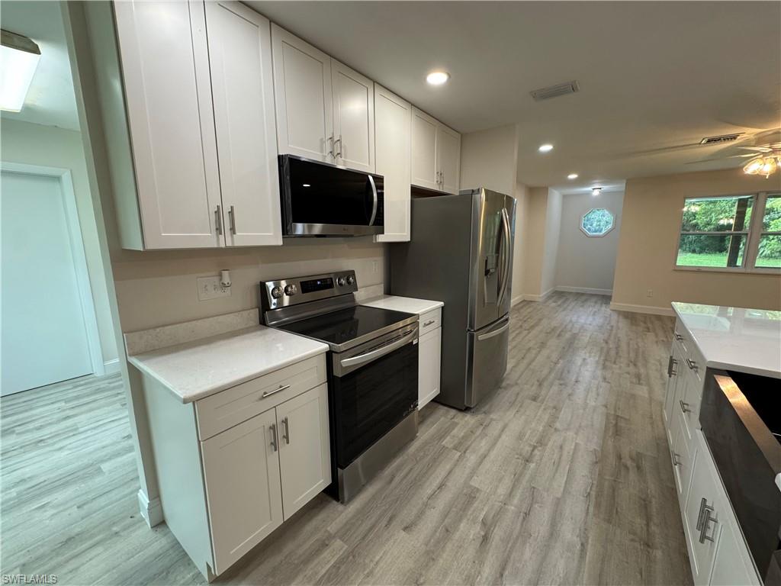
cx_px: 390
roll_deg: +0.3
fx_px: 316
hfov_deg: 102.1
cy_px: 293
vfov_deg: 85.7
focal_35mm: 14
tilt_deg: -9.8
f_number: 2.2
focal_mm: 2.22
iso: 250
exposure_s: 1/120
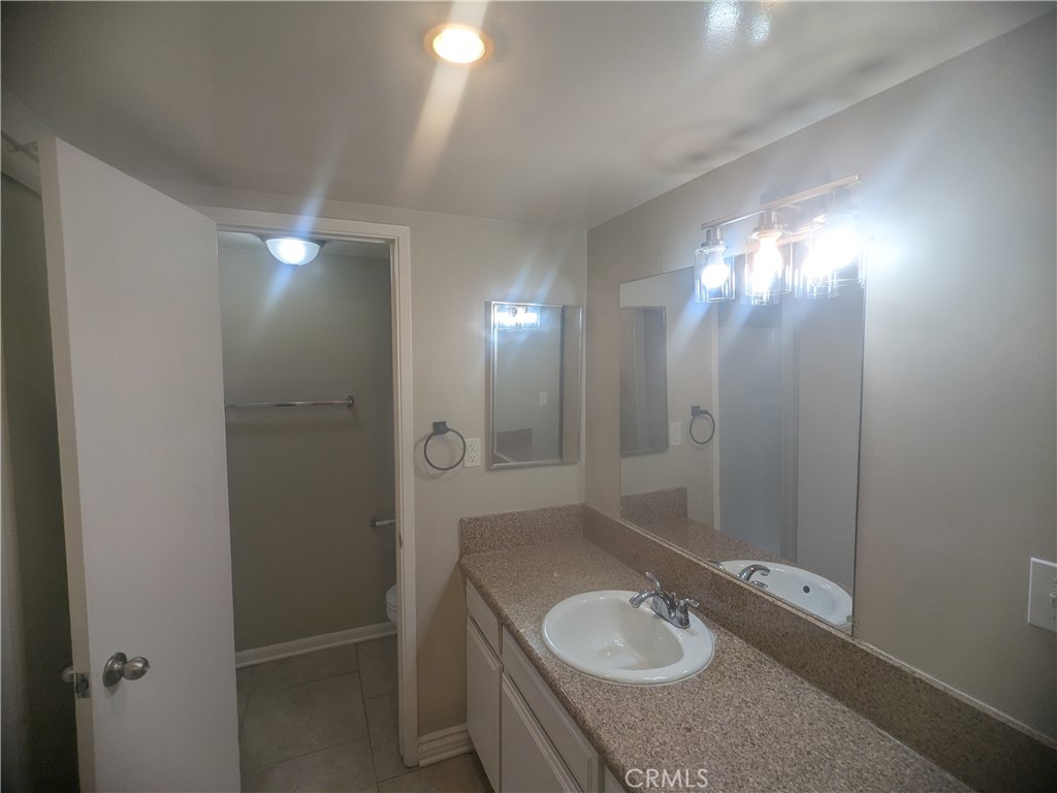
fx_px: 489
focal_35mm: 16
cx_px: 528
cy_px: 396
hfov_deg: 94.5
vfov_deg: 78.1
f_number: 2.2
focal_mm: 2.35
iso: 64
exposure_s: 1/161
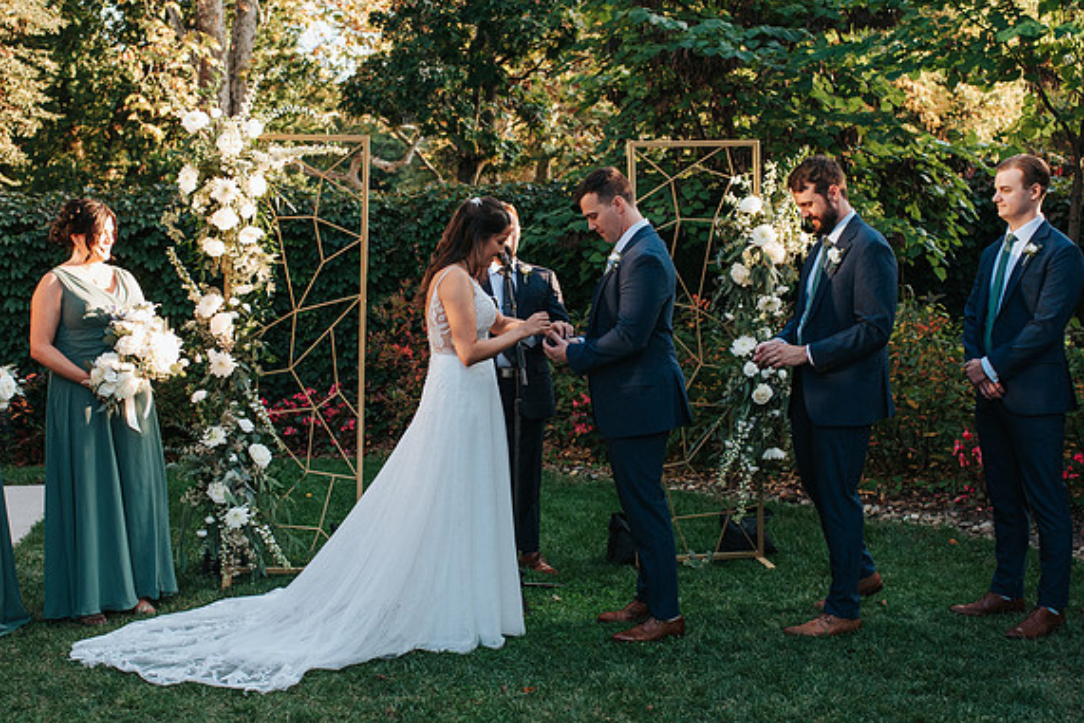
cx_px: 502
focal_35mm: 51
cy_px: 374
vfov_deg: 26.5
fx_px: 1536
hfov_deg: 38.9
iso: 1000
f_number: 3.2
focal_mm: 35
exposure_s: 1/800
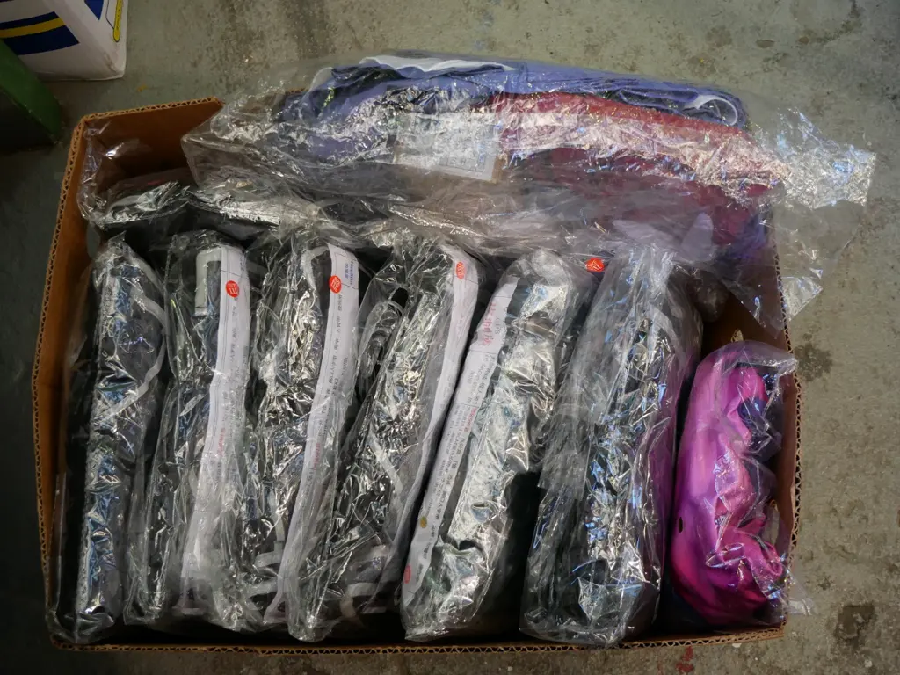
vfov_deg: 32.9
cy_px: 338
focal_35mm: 44
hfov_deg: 42.9
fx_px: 1144
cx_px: 450
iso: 1000
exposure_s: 1/60
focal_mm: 22
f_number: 4.2
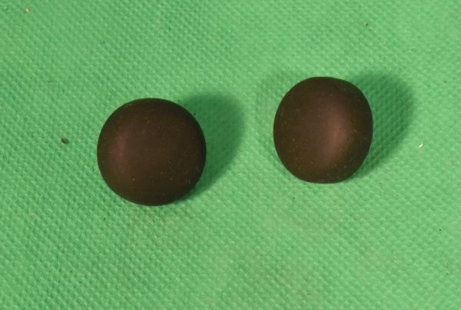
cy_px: 155
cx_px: 230
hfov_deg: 24.6
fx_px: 1059
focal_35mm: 82
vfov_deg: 16.6
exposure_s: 1/100
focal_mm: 55
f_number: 20
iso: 3200
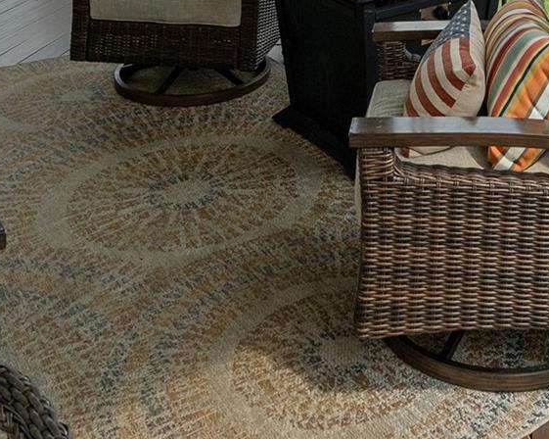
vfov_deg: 24.3
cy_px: -225
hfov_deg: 38.0
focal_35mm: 48
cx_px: 398
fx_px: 779
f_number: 7.1
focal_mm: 14
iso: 320
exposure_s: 1/800
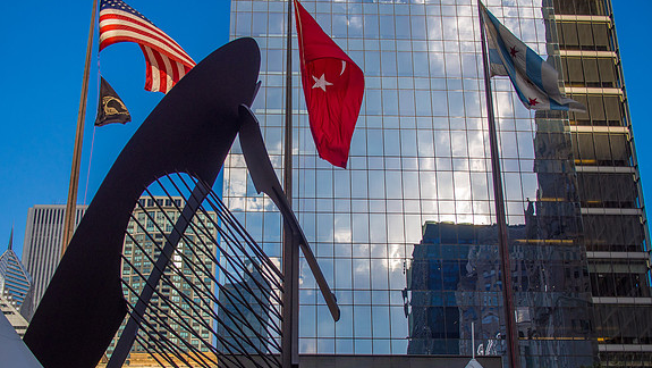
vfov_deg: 21.1
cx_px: 315
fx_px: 986
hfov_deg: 36.6
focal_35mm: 57
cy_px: 218
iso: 200
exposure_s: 1/1000
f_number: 4.5
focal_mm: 25
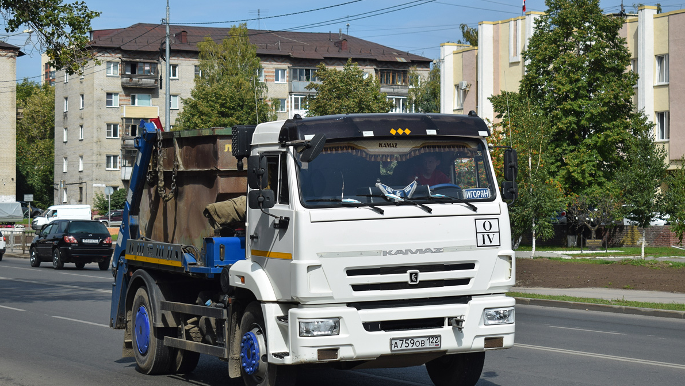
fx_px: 1380
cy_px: 205
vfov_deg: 15.9
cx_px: 343
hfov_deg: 27.9
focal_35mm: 76
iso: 100
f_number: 6.3
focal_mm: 48
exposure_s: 1/800
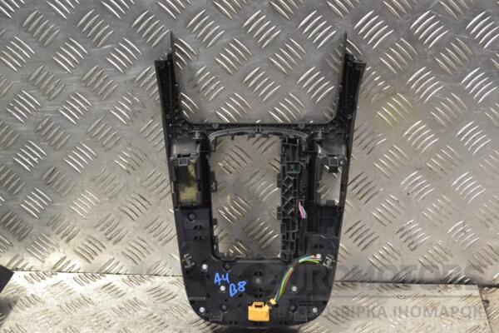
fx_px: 832
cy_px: 166
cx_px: 250
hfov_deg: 33.4
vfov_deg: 22.6
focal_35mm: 60
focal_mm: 40
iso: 3200
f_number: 7.1
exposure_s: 1/200
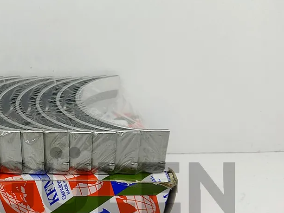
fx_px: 418
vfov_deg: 28.5
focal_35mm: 51
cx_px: 20
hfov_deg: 35.0
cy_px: 130
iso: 100
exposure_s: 1/136
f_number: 1.79
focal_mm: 4.74
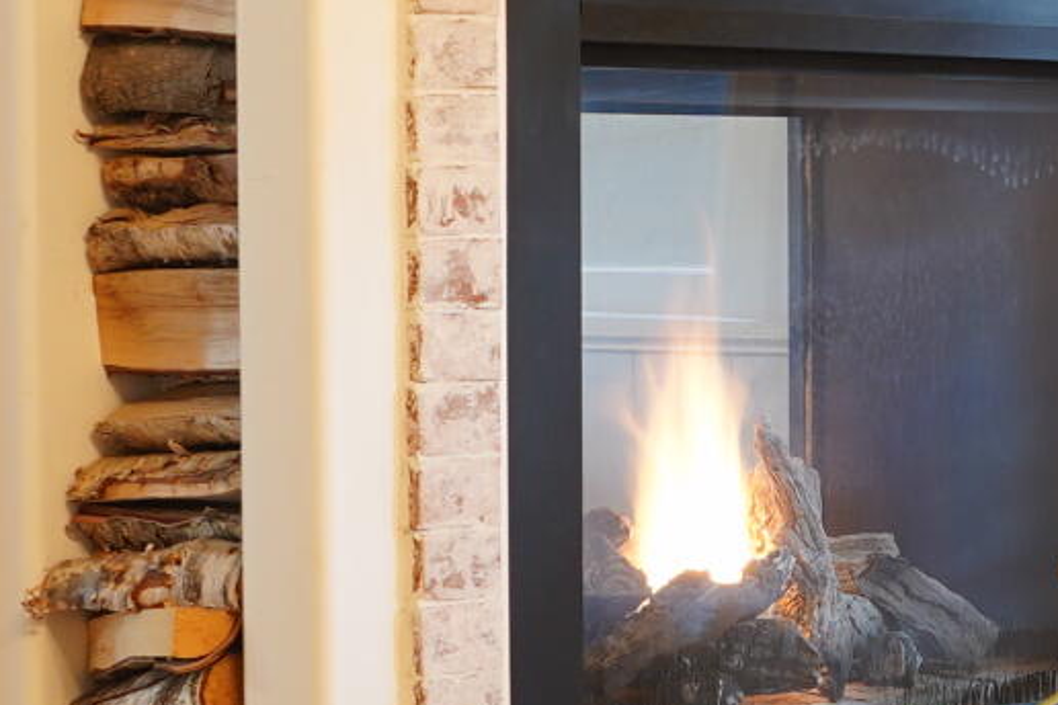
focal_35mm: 157
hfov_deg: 12.7
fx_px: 4614
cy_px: 375
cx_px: 1386
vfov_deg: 8.7
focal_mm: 18
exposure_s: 1
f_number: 6.3
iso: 160
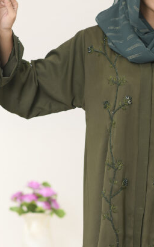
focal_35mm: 222
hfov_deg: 5.9
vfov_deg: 9.4
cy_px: 204
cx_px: 137
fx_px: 1492
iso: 80
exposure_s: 1/200
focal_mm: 85
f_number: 2.8
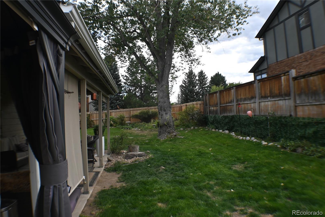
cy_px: 108
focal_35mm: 30
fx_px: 271
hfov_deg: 61.9
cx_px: 162
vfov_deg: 43.6
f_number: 5.6
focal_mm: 20
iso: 125
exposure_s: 1/250
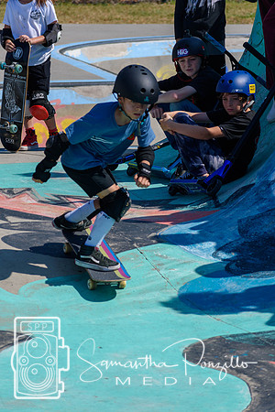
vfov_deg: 8.3
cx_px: 138
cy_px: 206
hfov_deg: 5.6
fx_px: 2836
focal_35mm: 248
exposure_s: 1/2000
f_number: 5.6
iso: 200
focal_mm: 165
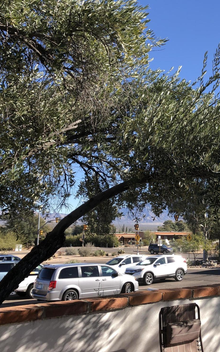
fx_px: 384
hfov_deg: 31.2
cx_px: 174
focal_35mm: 40
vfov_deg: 49.3
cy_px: 174
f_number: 1.8
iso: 20
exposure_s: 1/813
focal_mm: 3.99
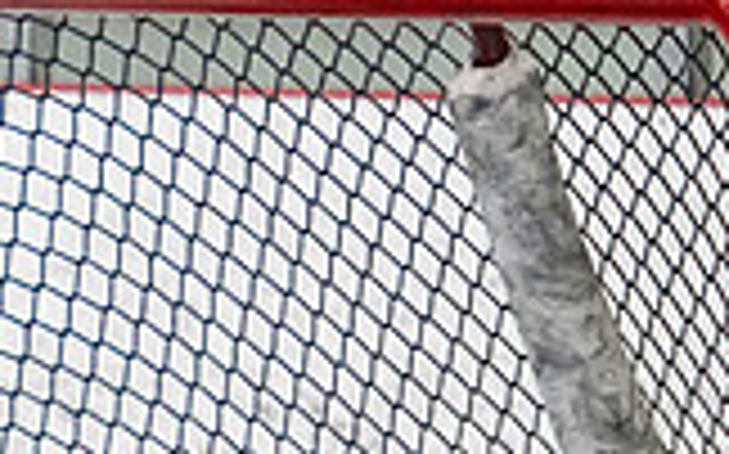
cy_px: 389
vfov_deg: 1.5
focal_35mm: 879
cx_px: -643
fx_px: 17452
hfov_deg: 2.4
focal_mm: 145
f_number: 3.2
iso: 2500
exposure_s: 1/640
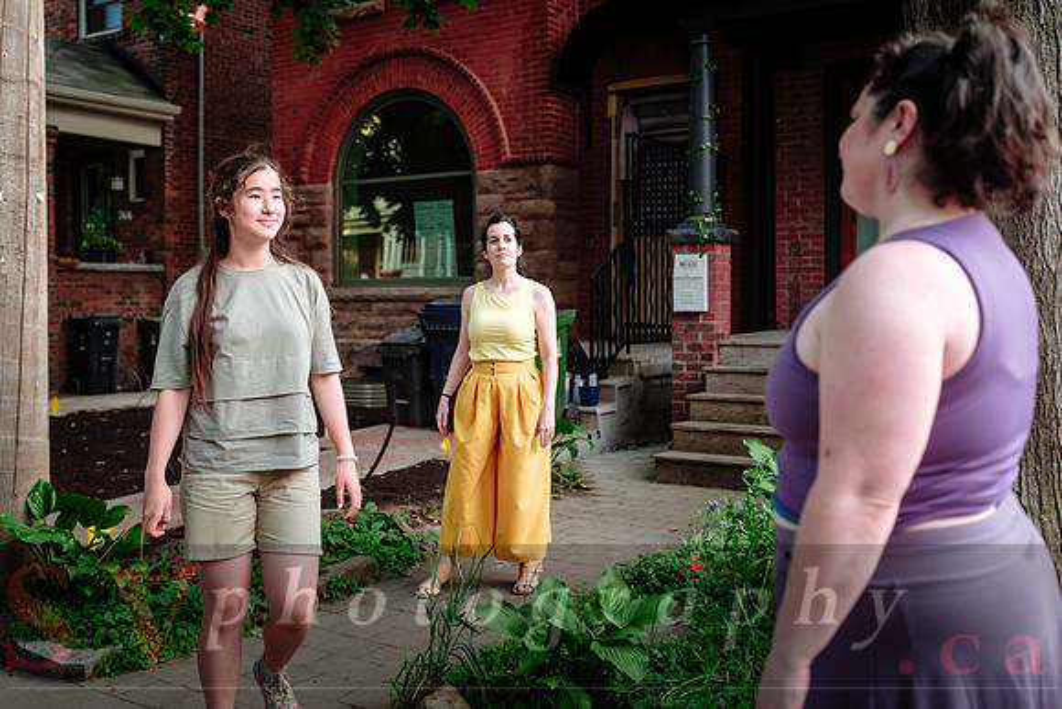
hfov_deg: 52.8
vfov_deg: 36.7
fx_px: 1069
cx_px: 484
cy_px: 329
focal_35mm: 36
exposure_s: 1/320
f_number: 1.8
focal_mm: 22.3
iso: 500
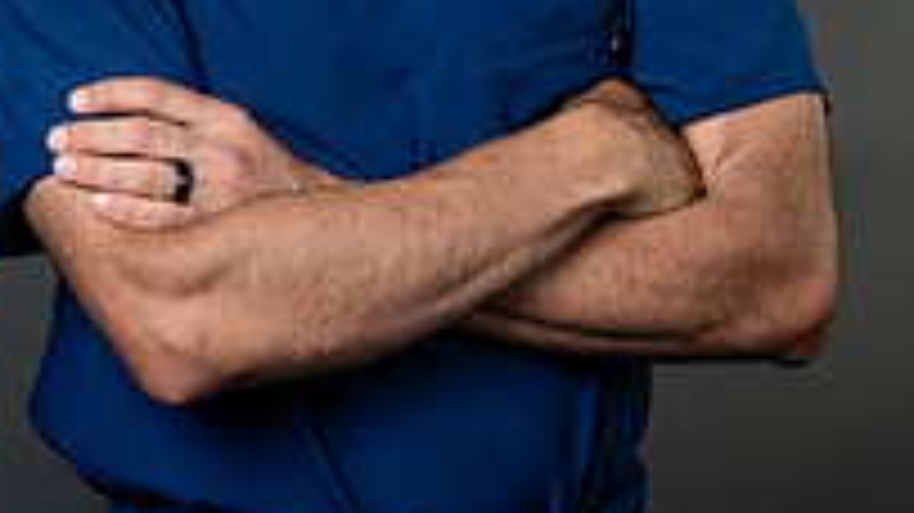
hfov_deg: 8.4
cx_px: -59
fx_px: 6153
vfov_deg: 4.8
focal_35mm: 254
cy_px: -142
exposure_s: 1/160
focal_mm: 85
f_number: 4
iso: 200
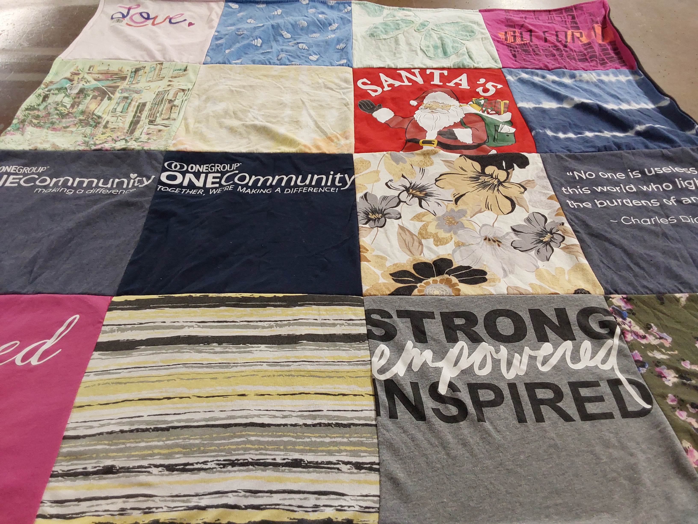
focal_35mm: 28
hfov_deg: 63.4
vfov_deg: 49.7
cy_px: 262
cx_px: 349
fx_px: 565
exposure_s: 1/50
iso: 100
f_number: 1.9
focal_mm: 2.91
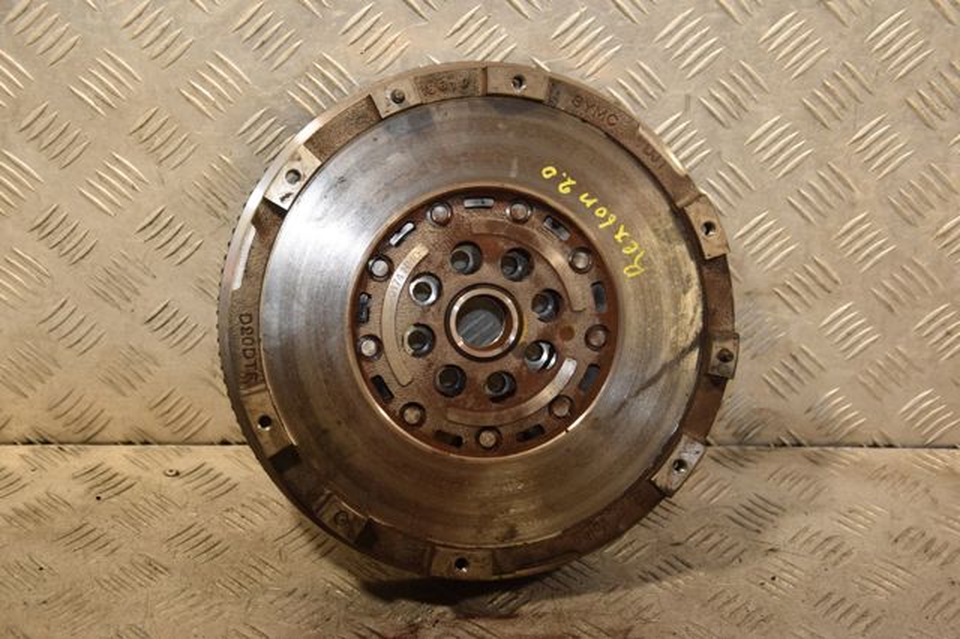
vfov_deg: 21.5
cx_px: 480
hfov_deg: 31.9
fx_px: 1679
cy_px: 320
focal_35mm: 63
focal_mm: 42
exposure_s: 1/200
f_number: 4.8
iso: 800
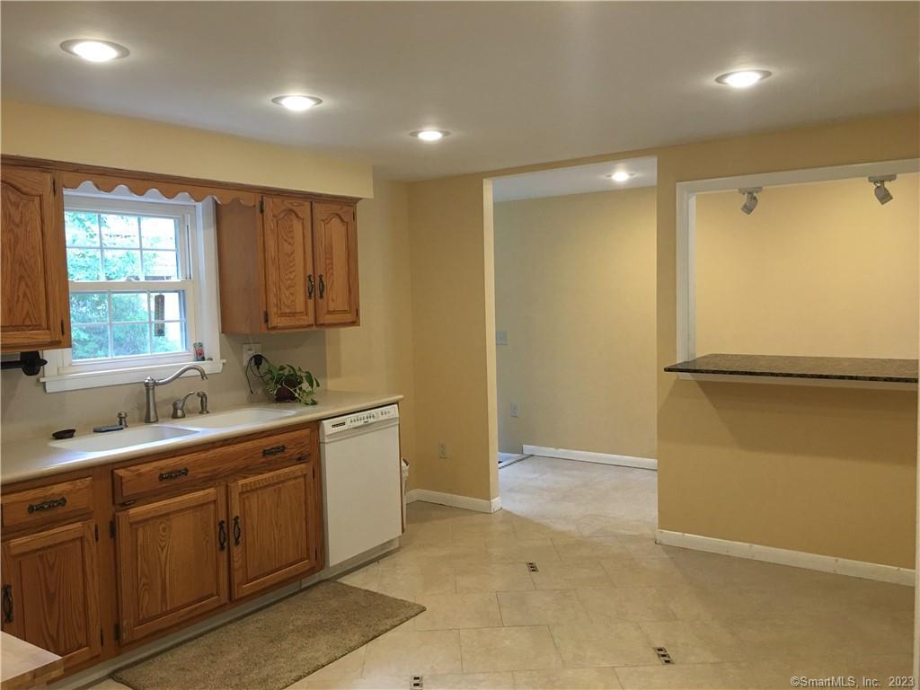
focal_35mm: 29
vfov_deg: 48.2
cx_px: 460
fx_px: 771
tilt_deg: -2.7
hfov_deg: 61.7
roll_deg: +1.4
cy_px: 345
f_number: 2.2
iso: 40
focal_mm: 4.15
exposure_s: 1/30
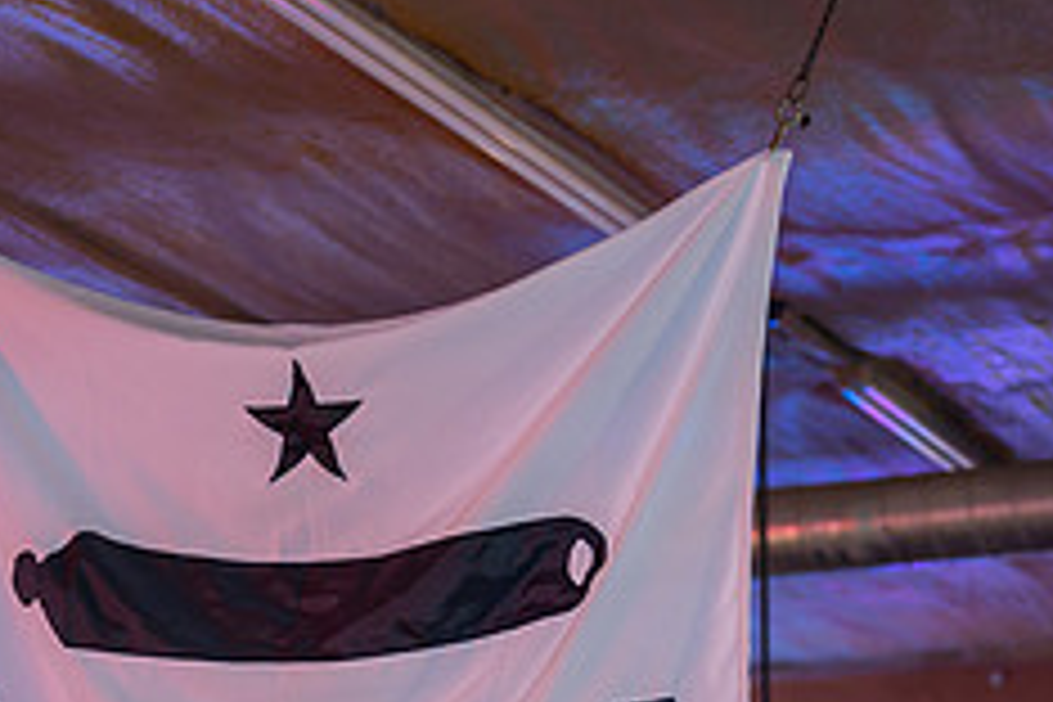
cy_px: 860
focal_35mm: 124
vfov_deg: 10.8
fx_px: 3627
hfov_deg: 16.4
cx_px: 274
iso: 2500
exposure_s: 1/60
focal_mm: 50
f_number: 2
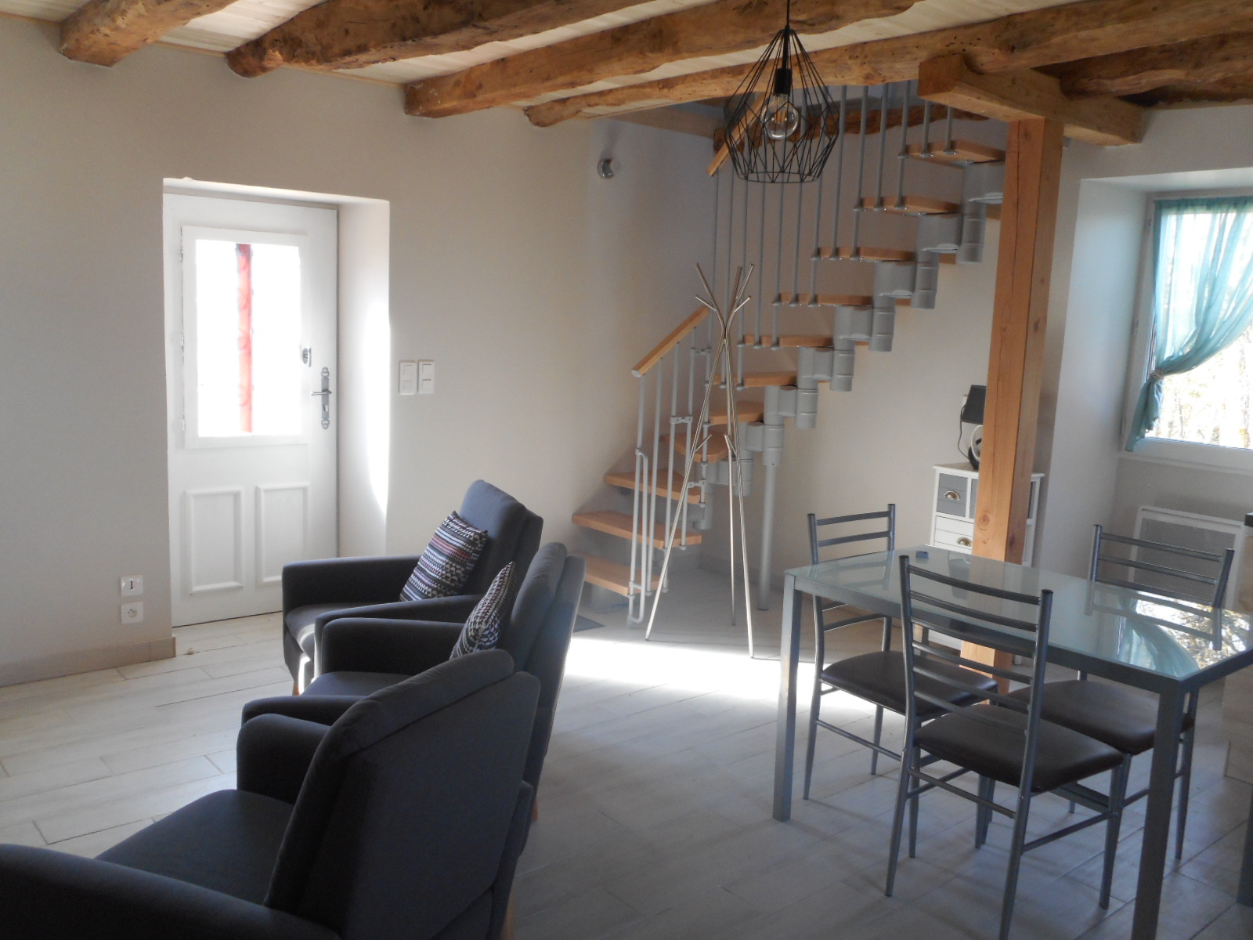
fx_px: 1050
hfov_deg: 61.7
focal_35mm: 29
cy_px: 470
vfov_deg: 48.2
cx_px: 626
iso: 160
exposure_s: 1/30
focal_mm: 5.2
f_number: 4
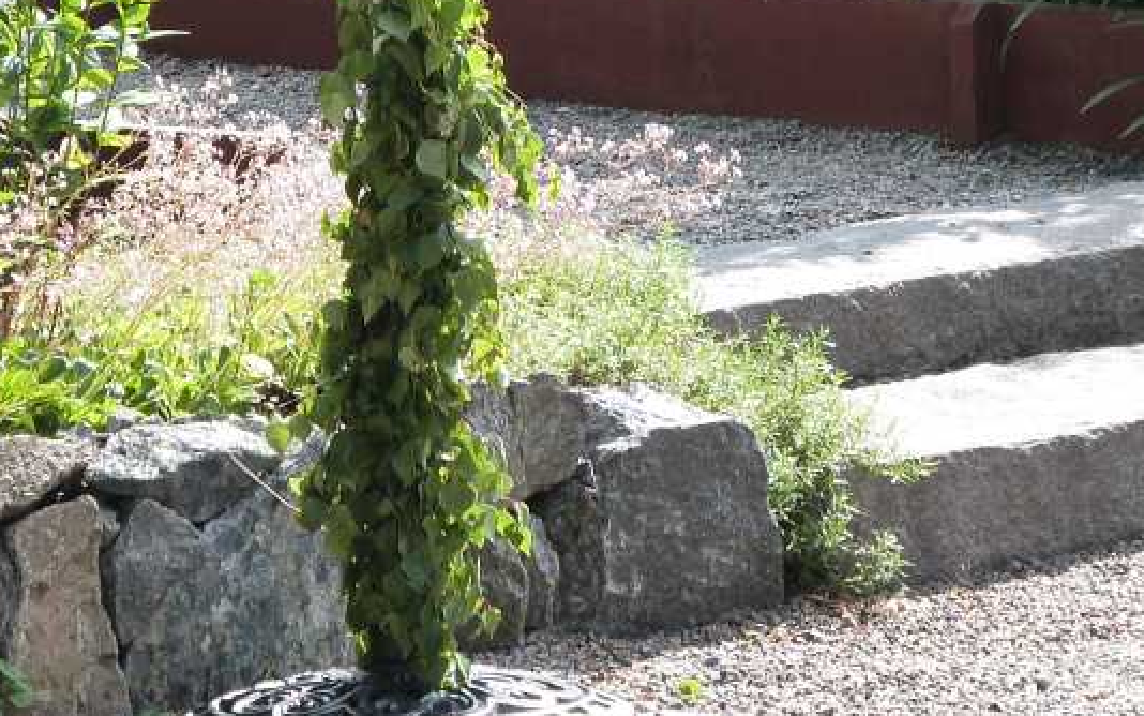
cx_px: 223
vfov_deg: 3.0
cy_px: -253
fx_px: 13659
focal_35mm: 438
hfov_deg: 4.8
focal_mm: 33.2
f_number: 4
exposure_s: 1/160
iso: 160
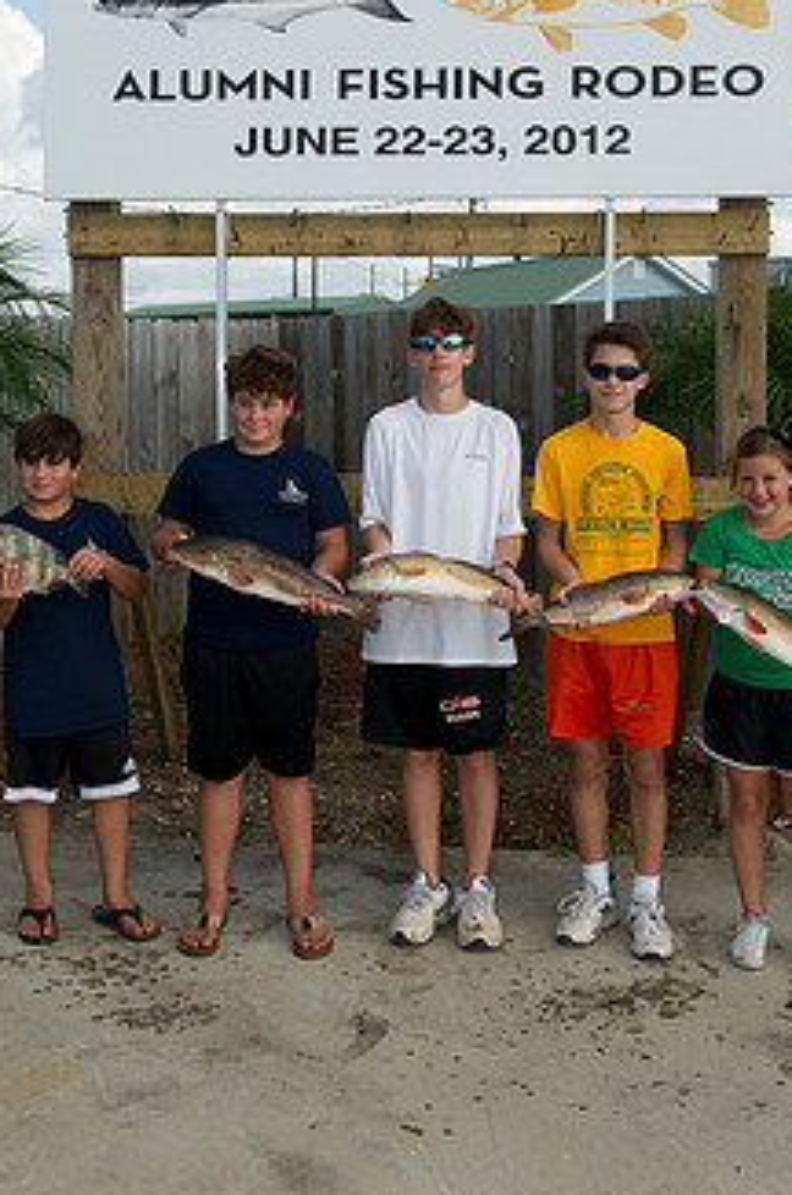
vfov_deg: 41.6
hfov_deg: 28.5
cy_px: 429
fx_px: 1558
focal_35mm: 47
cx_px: 398
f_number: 8
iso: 200
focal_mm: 34
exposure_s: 1/250
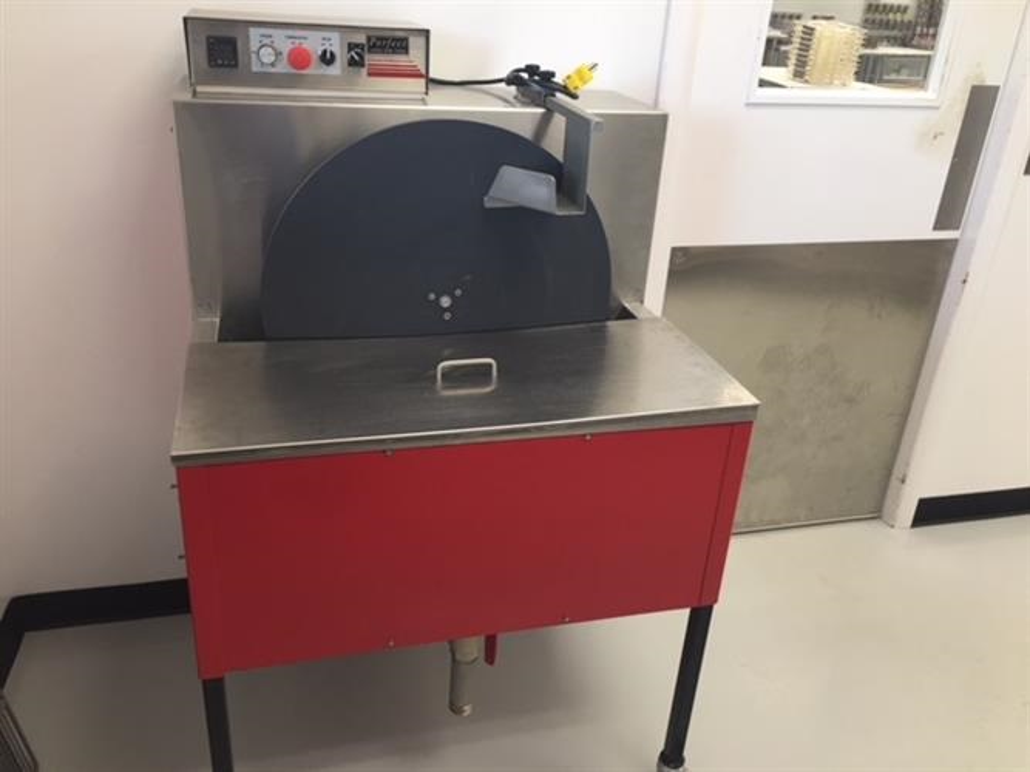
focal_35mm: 29
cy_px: 386
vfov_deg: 48.2
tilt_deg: -24.7
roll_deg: -4.4
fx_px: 863
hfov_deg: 61.7
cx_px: 515
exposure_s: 1/15
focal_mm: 4.15
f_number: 2.2
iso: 25
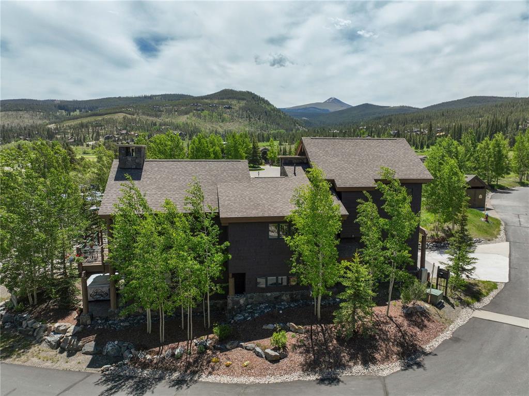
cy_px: 198
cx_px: 264
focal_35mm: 24
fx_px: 366
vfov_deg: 56.7
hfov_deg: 71.6
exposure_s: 1/2500
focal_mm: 12.29
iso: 150
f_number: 2.8
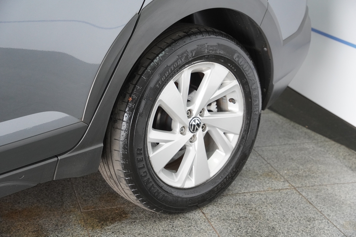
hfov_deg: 30.5
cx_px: 178
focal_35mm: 66
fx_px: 653
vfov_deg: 20.6
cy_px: 118
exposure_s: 1/160
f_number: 4
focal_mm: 44
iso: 1250
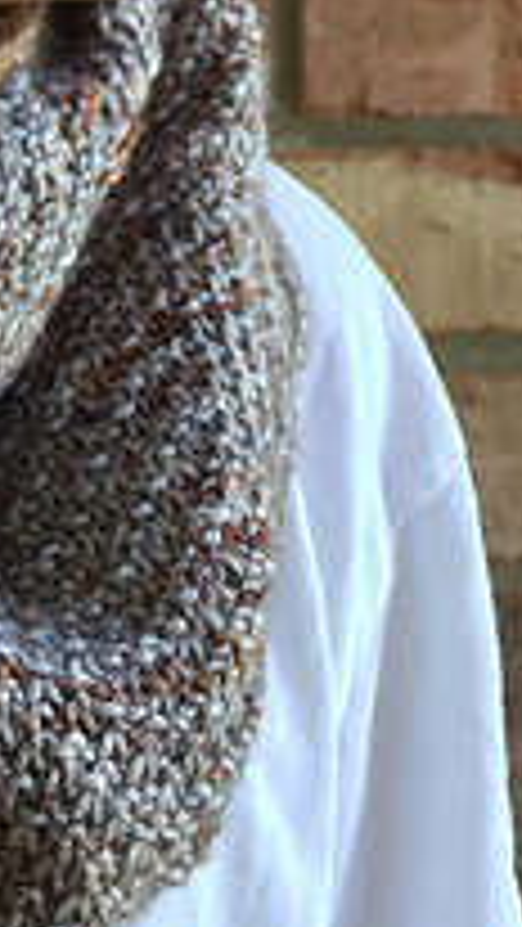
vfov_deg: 20.3
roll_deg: +0.6
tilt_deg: -3.9
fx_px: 2409
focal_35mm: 98
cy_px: -194
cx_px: -378
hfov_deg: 11.6
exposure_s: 1/120
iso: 50
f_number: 2.2
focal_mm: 4.15
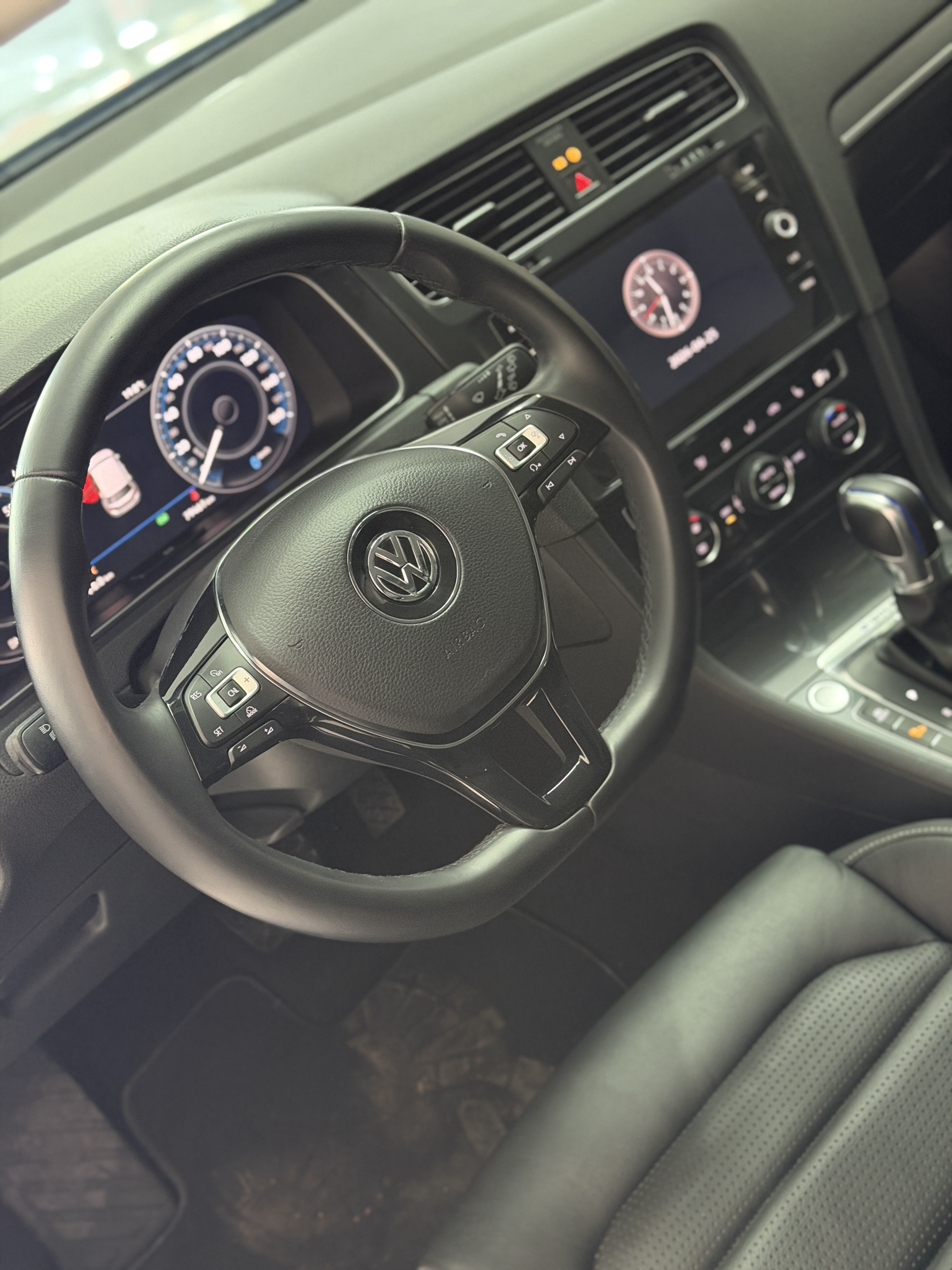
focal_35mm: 48
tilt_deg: -33.2
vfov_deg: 39.7
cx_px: 476
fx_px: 1760
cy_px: 635
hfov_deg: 30.3
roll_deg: +21.8
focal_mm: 6.76
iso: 500
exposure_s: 1/33
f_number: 1.78
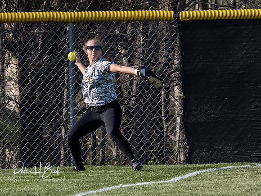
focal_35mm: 868
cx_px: 72
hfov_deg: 2.3
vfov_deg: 1.7
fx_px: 6546
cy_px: 100
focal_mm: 300
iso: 400
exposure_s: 1/1250
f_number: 6.3
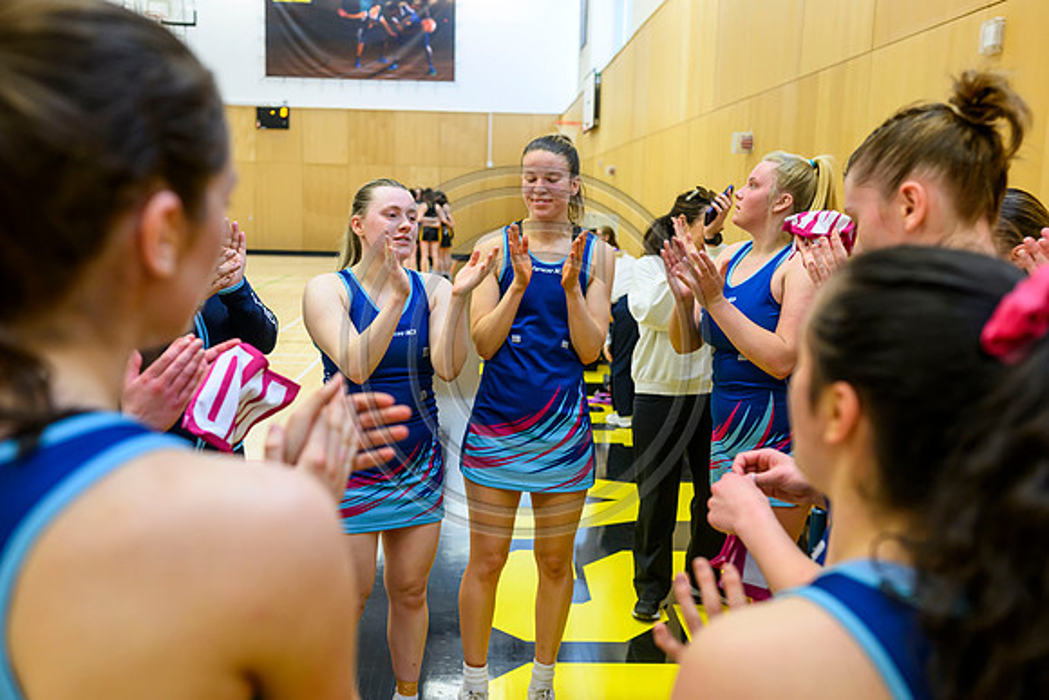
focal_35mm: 35
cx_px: 524
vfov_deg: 37.9
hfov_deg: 54.4
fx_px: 1020
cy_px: 350
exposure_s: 1/500
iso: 2000
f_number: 3.2
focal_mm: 35
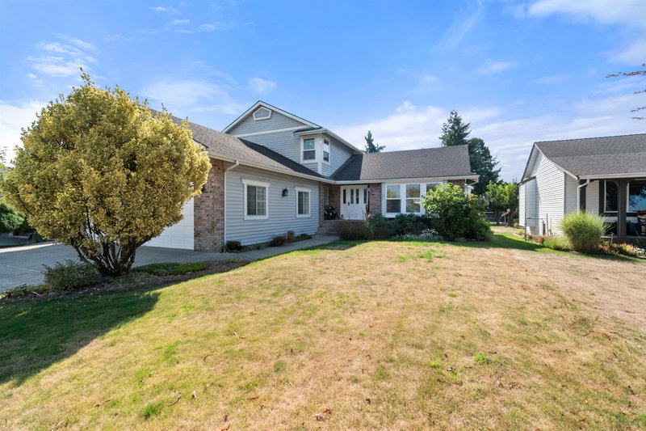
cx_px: 323
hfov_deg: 100.4
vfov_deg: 77.3
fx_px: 269
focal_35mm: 15
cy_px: 216
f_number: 9
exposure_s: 1/500
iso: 250
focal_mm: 10
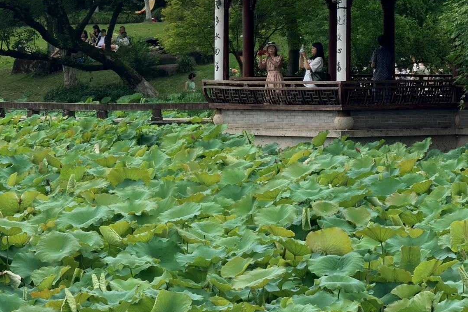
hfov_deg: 7.4
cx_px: 234
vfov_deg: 4.9
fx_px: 3614
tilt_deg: +0.6
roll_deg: -0.3
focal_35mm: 278
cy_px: 22
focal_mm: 16.89
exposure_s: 1/252
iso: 50
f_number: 2.8
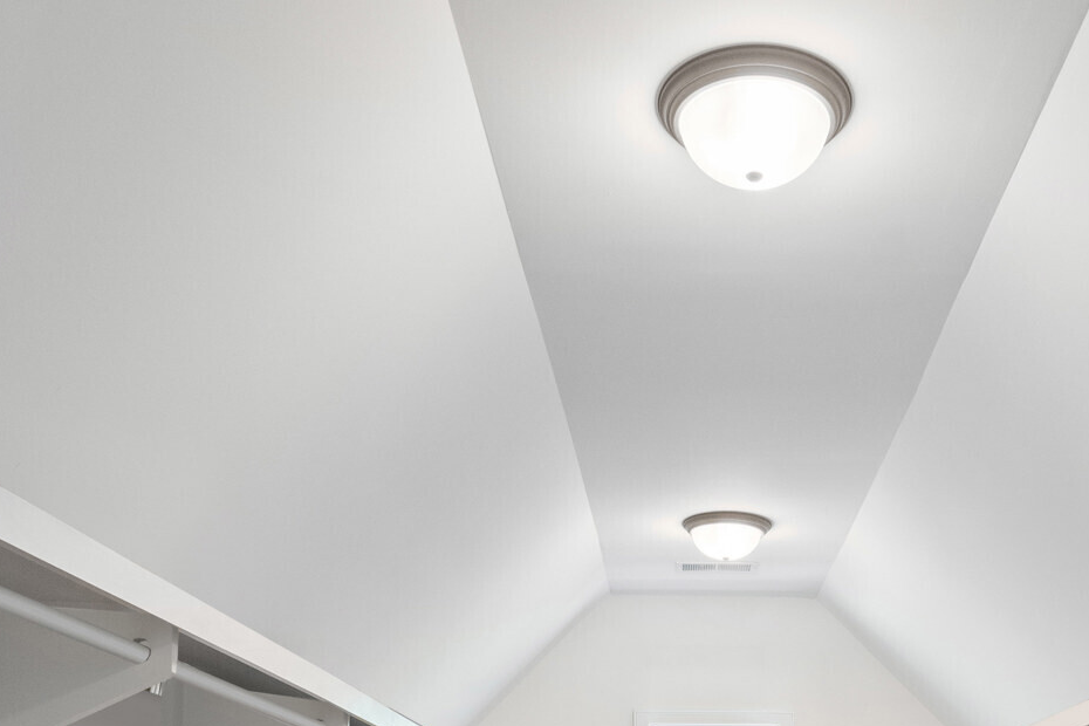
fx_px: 1301
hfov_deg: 45.0
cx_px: 697
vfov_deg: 27.7
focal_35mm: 43
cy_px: 854
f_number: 6.3
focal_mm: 16
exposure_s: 1/30
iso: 1250
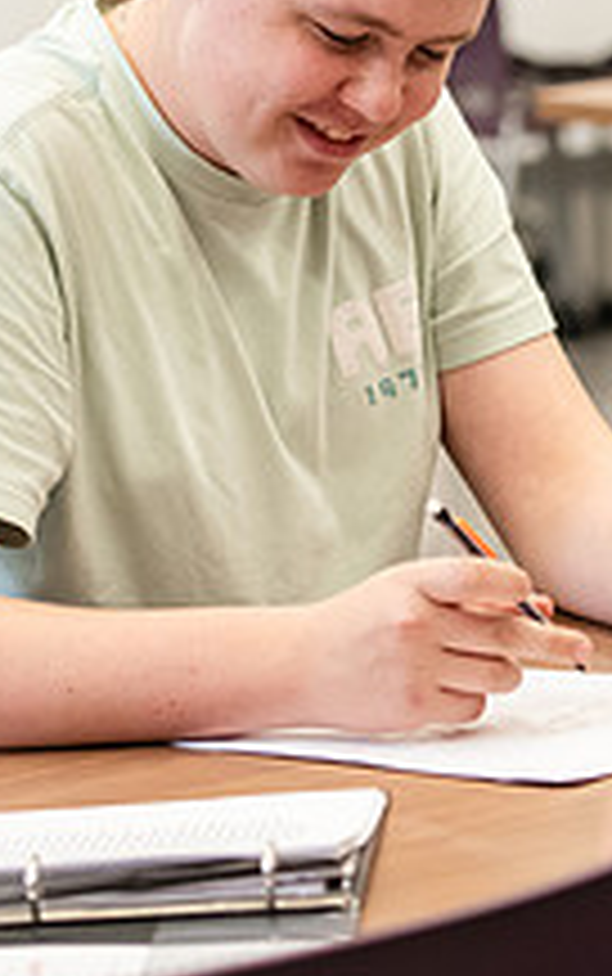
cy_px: 304
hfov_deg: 6.4
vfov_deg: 10.3
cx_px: 522
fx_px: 5433
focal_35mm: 204
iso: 1000
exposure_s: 1/200
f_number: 3.2
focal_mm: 75
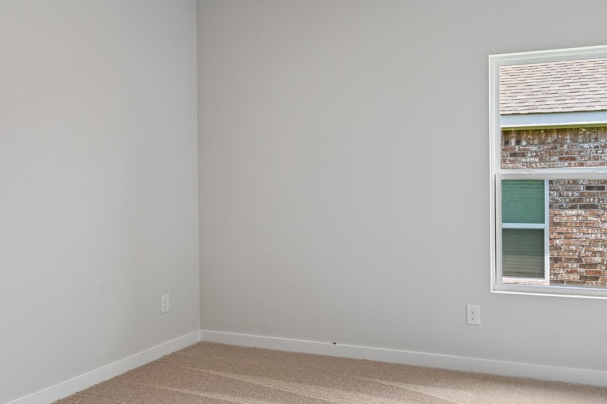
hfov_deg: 58.1
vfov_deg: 41.1
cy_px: 186
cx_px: 374
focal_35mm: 32
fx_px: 539
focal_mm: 19
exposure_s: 1/60
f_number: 8
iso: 400
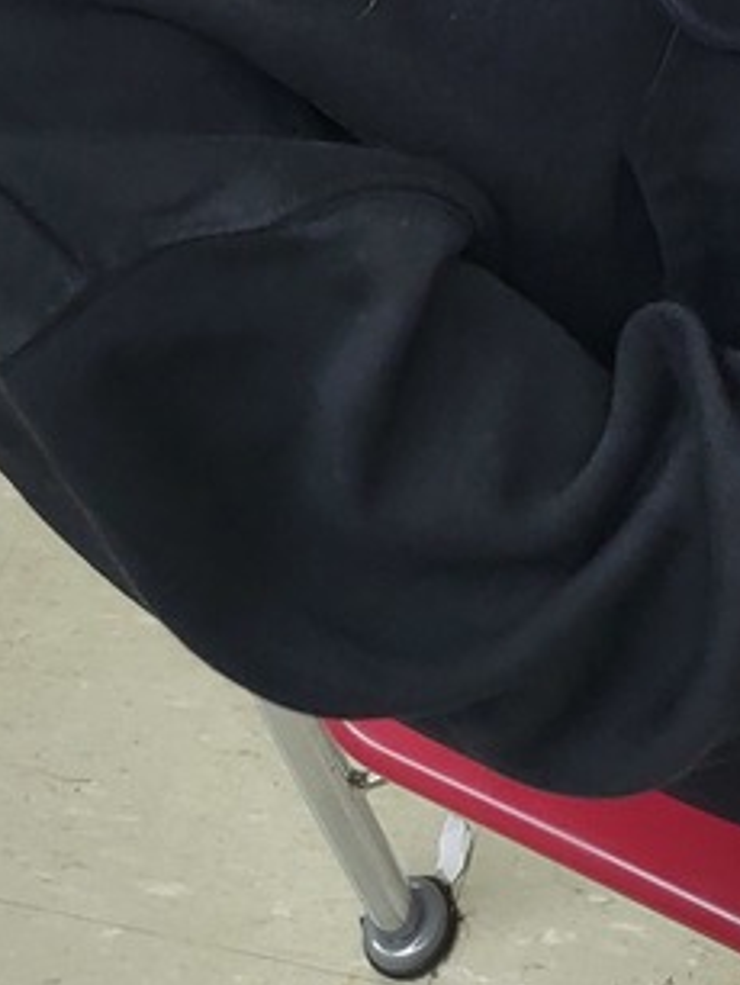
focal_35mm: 87
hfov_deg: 15.6
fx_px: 2476
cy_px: -547
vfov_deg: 19.3
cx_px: 1116
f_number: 1.8
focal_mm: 5.4
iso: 200
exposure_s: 1/120
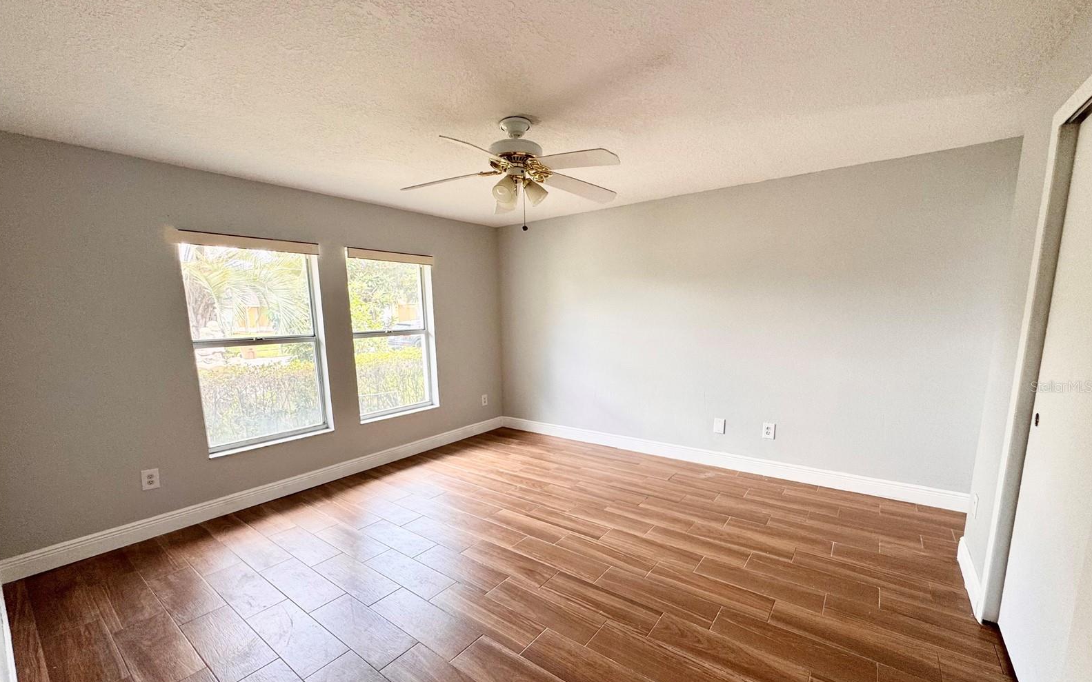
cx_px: 544
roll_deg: +1.3
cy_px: 386
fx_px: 446
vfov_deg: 74.4
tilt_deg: -9.1
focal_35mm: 15
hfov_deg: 101.5
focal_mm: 2.22
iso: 125
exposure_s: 1/120
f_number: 2.2
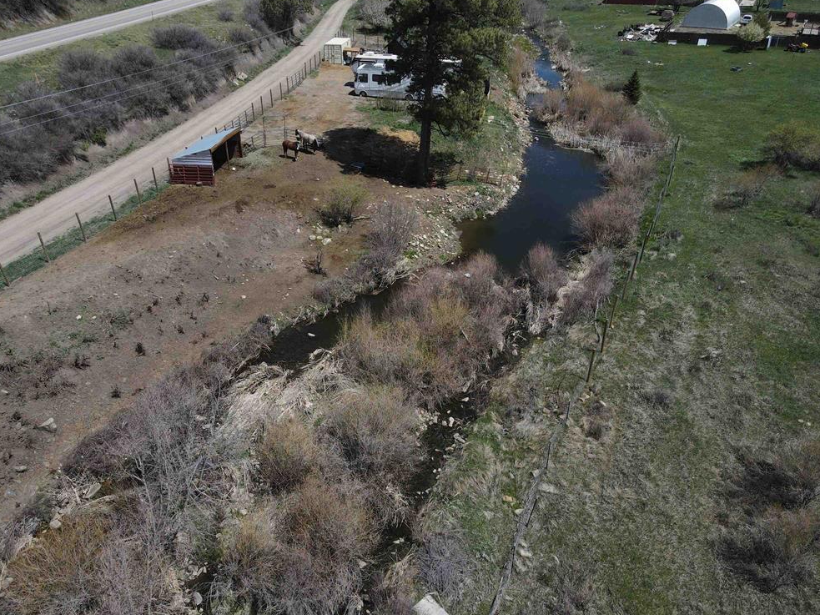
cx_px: 396
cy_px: 308
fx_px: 592
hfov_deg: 69.4
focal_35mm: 25
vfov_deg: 54.9
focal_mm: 4.5
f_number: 2.8
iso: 100
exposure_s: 1/1000
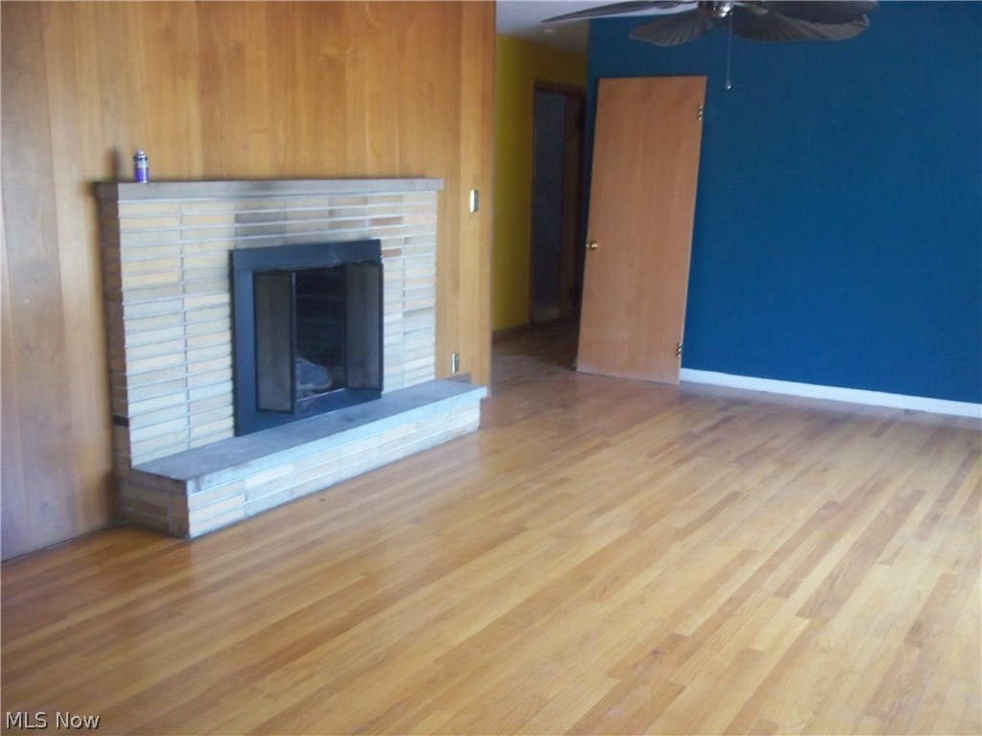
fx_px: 1021
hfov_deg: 51.4
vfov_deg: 39.7
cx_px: 491
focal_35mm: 36
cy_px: 368
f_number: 3.1
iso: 320
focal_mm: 6.5
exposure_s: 1/50
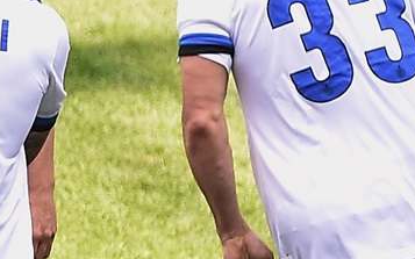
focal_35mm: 572
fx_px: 6468
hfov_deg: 3.7
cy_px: 89
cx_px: -40
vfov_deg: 2.3
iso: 800
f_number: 4
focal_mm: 200
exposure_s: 1/1600
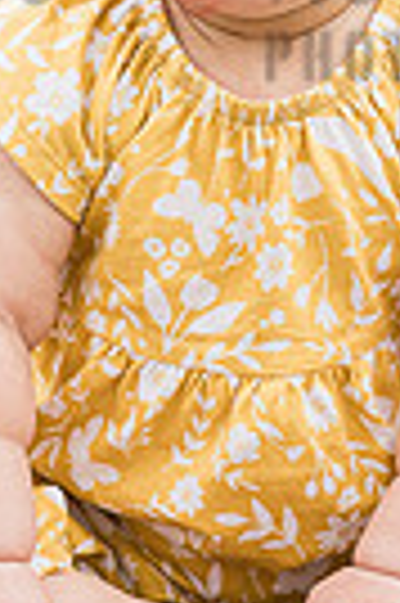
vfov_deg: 3.3
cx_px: 202
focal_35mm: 623
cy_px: -45
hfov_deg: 2.2
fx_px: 10409
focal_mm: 185
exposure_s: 1/800
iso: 400
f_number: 4
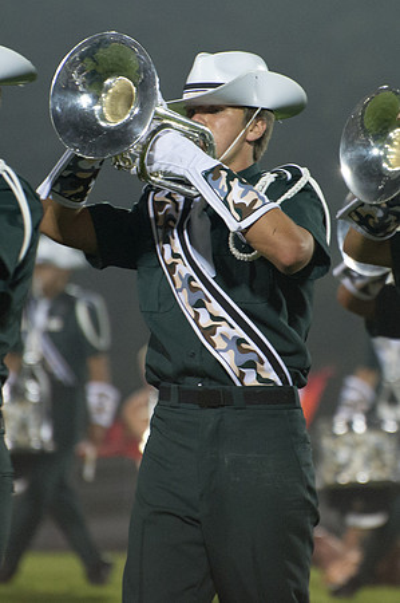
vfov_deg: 4.4
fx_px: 7789
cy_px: 217
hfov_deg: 2.9
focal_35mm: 466
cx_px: 269
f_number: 5.3
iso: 4000
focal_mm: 240
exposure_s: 1/160
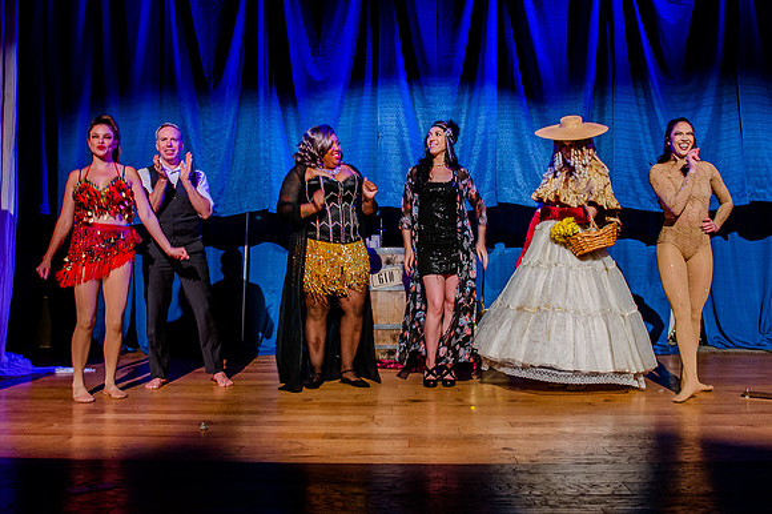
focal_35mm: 31
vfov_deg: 41.9
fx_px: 671
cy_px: 247
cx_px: 390
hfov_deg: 59.8
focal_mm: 24
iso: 2000
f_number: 2.8
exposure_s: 1/30
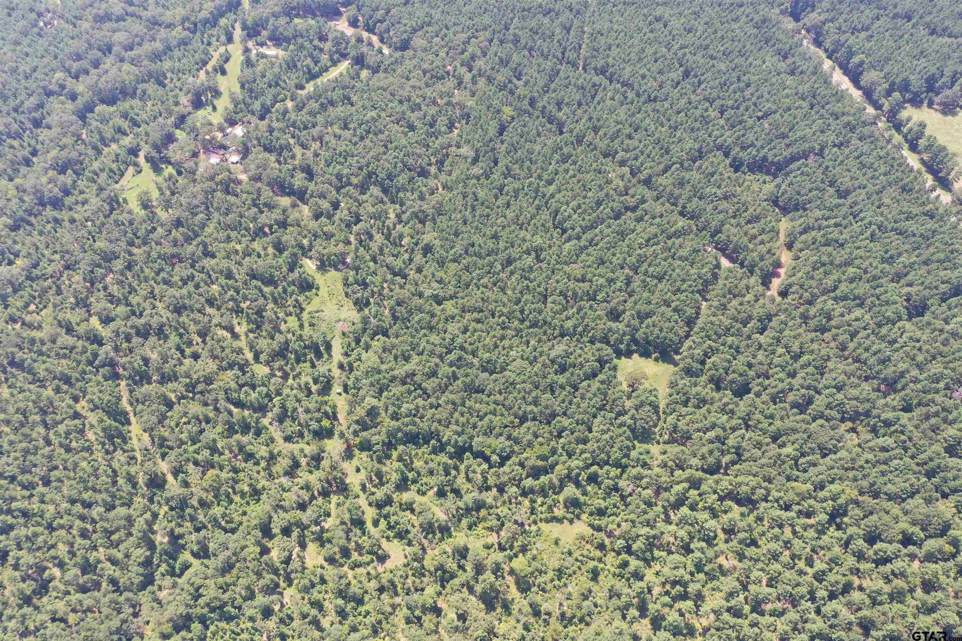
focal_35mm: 28
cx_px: 481
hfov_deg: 65.5
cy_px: 320
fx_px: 748
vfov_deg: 46.4
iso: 100
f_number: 4.5
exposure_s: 1/200
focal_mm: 10.26
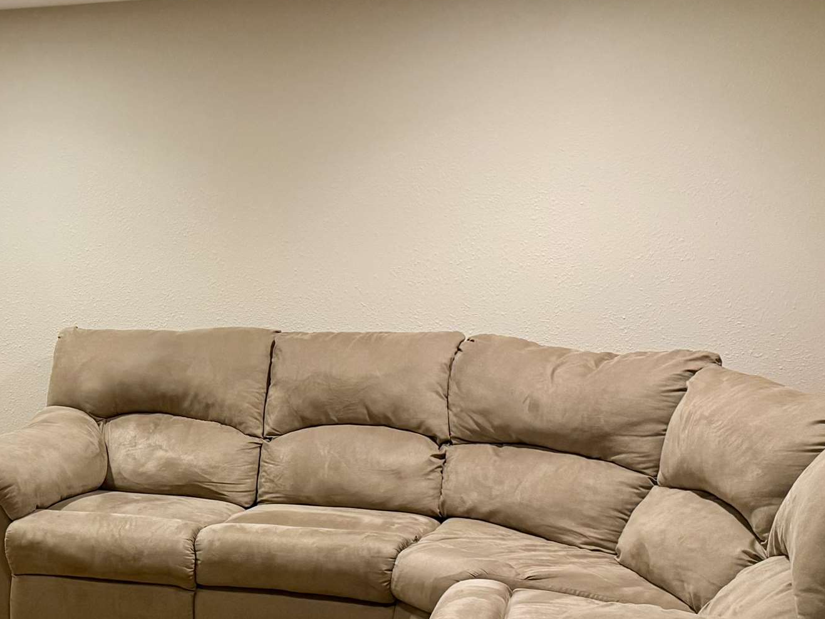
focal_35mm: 56
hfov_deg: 32.8
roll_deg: +0.5
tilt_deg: -11.2
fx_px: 1334
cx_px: 98
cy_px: 443
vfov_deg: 25.9
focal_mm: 6.76
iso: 500
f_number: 1.78
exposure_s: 1/60
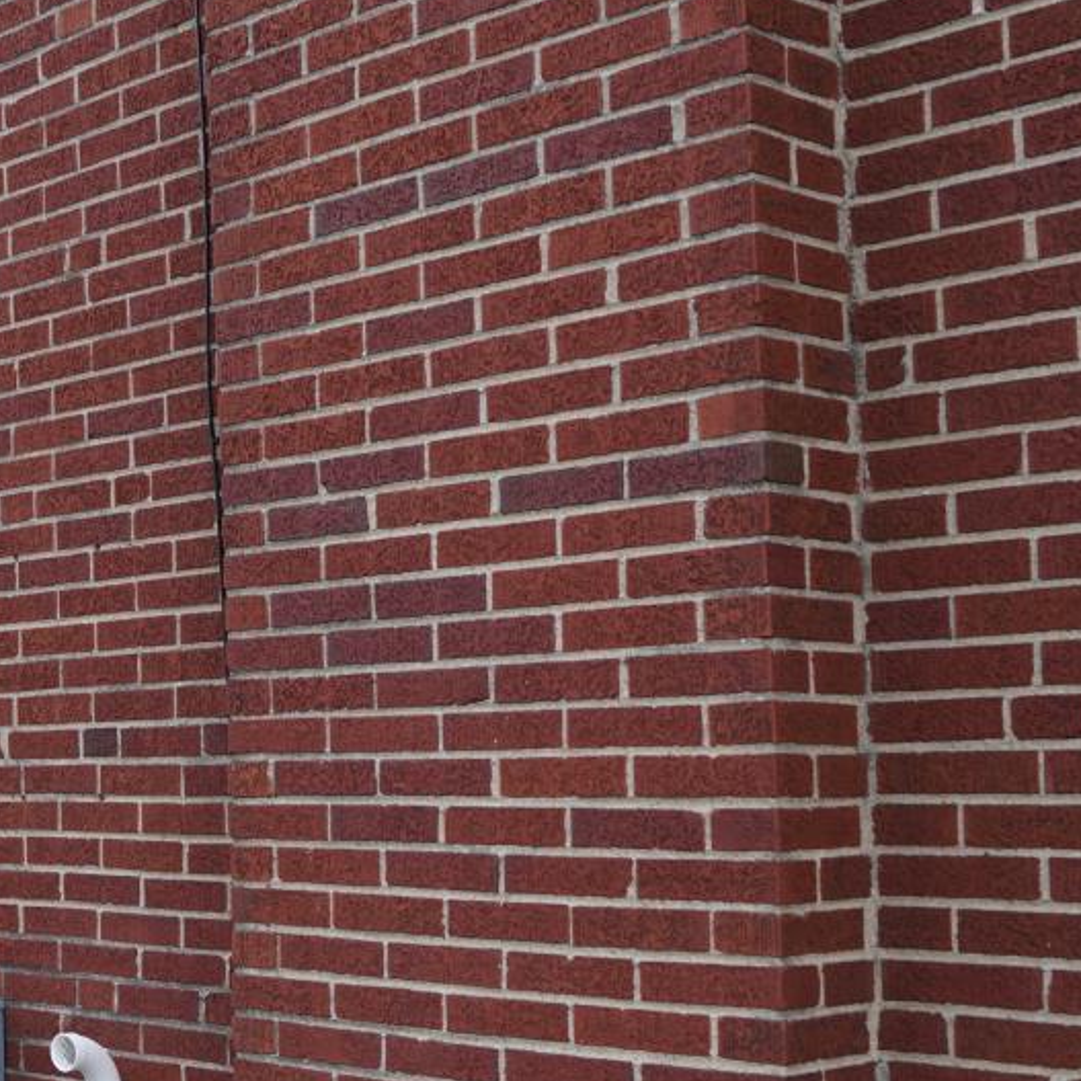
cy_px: 669
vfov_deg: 29.4
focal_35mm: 58
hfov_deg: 24.7
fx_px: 2049
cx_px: -414
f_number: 4
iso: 100
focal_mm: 16
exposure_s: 1/60
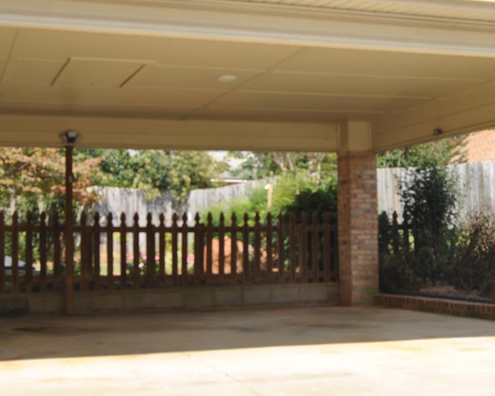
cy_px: 179
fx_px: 1026
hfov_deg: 27.1
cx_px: 235
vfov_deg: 21.9
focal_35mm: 70
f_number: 8
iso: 100
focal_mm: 26
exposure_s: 1/200
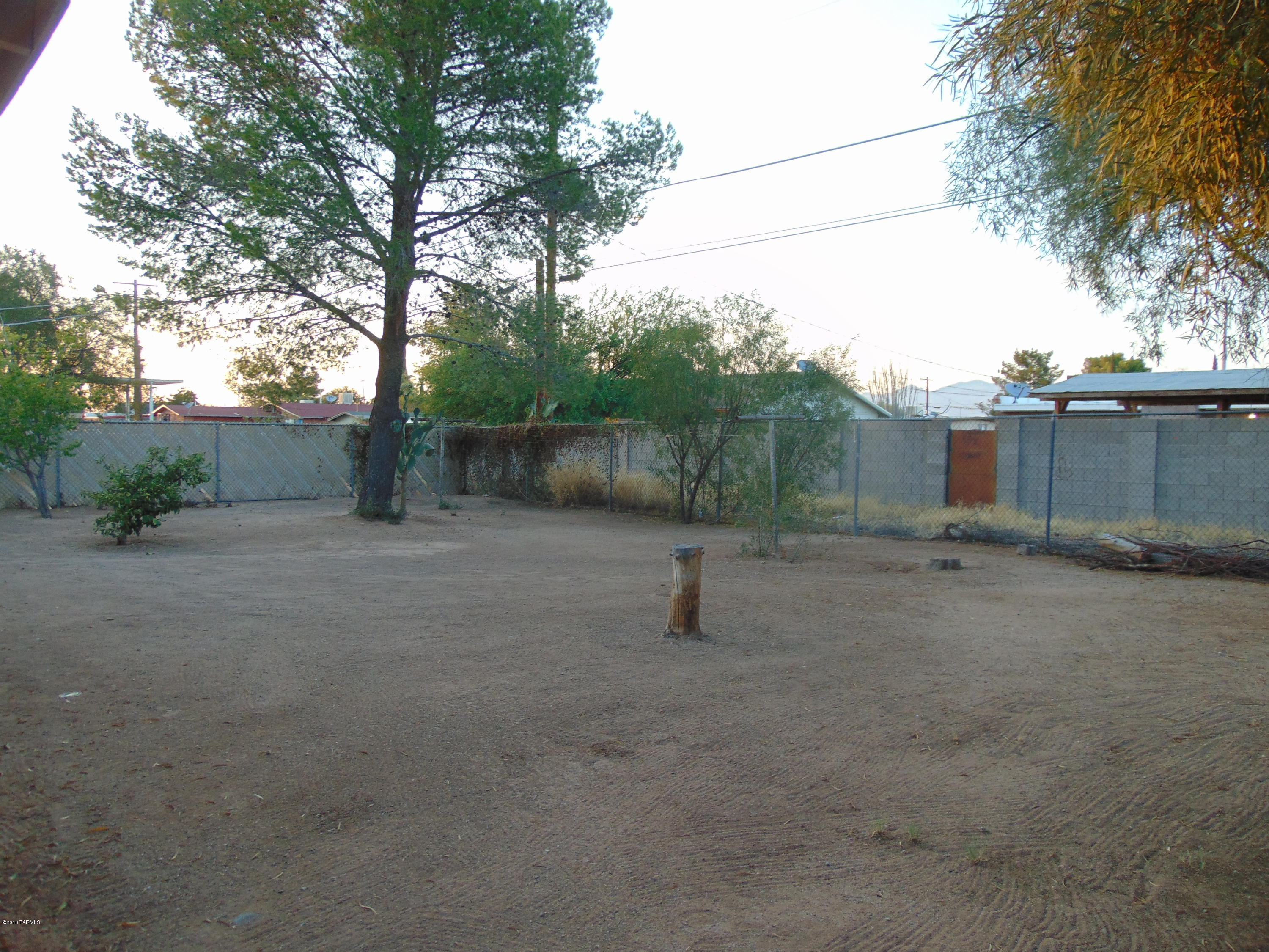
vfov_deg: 54.9
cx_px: 634
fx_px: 916
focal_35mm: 25
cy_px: 476
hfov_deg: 69.4
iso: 80
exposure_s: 1/50
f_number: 3
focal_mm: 4.5
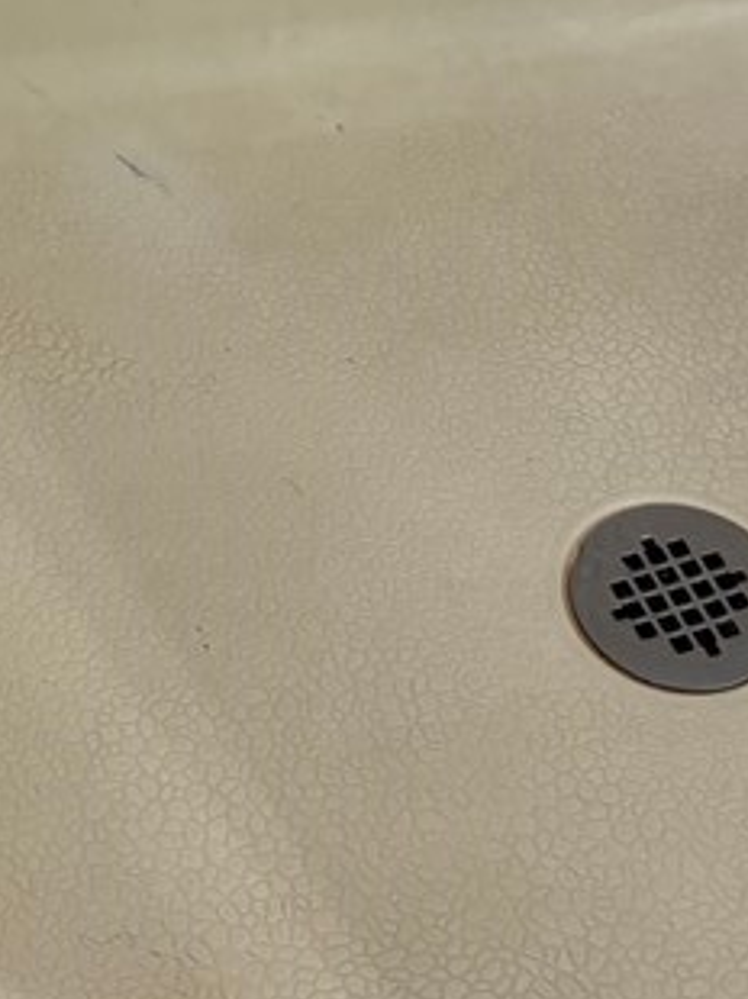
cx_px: -16
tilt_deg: -37.5
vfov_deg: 21.3
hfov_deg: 16.7
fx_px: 2481
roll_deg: +8.8
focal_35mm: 86
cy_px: -164
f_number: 1.6
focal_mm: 5.96
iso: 125
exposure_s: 1/60
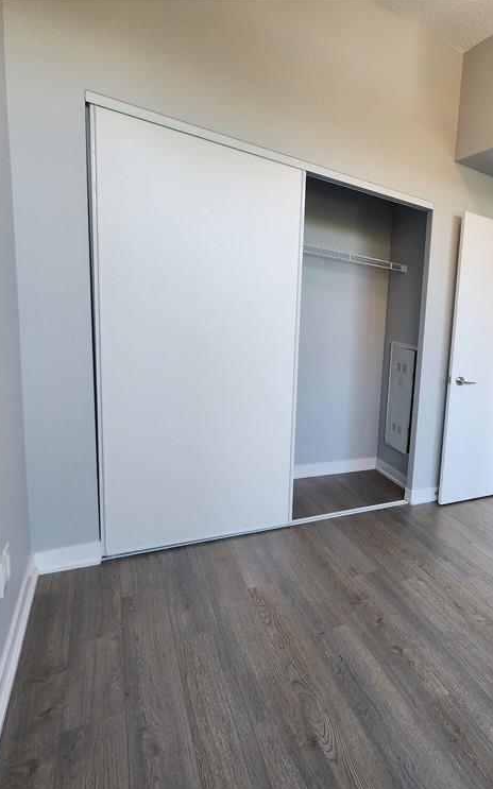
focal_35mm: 19
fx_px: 409
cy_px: 402
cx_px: 537
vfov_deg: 88.0
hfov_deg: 46.6
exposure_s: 1/60
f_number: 2.2
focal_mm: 2.2
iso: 160
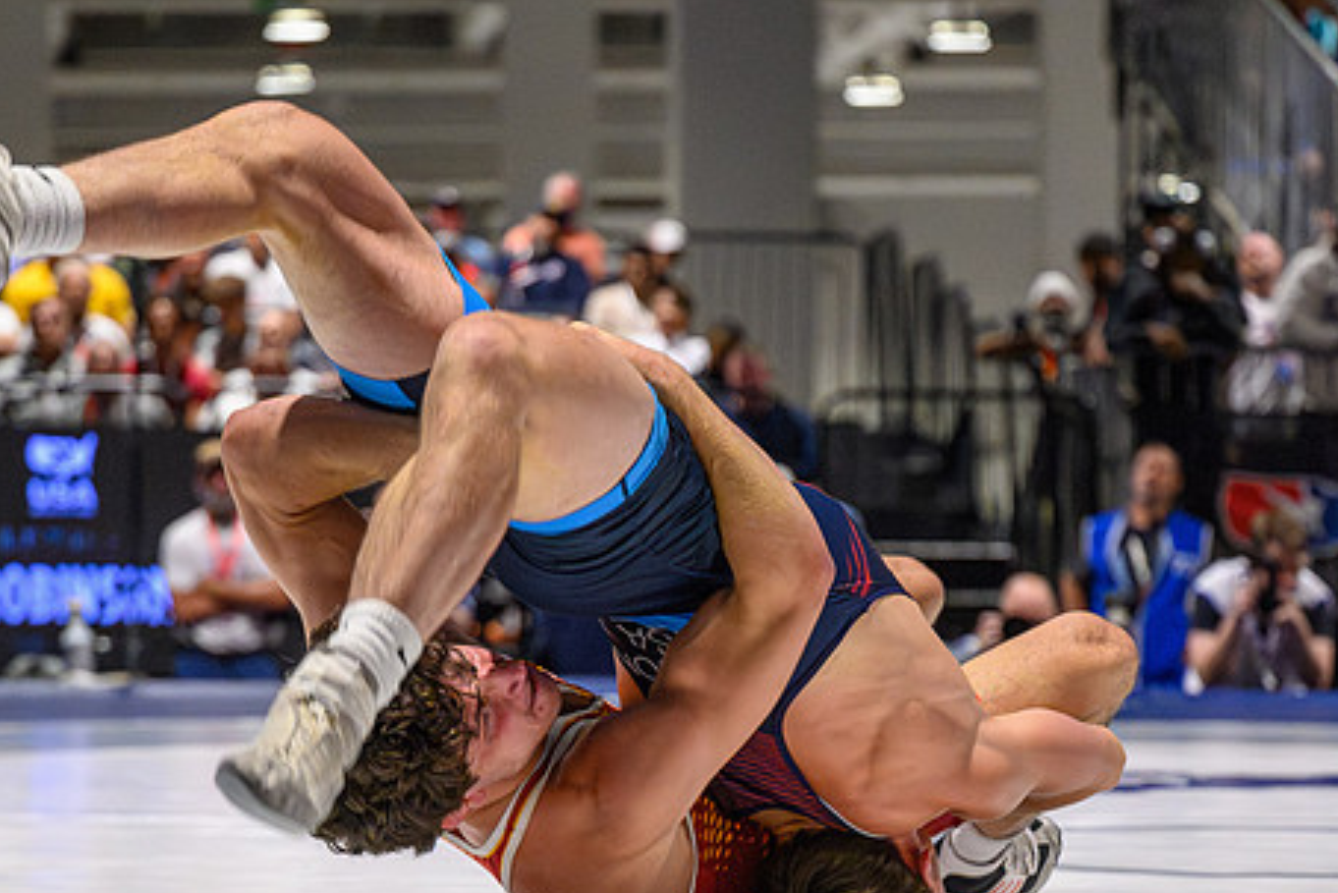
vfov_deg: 10.1
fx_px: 5019
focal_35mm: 135
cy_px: 765
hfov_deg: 15.2
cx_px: 694
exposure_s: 1/800
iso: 7200
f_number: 2.8
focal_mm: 70
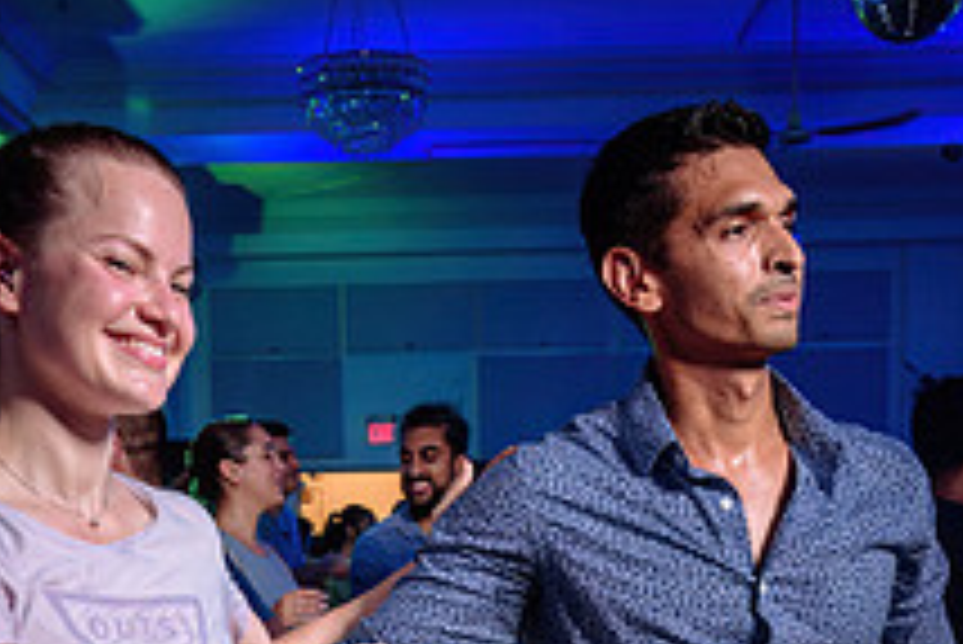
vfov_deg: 19.3
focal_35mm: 65
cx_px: 441
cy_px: 853
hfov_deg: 30.9
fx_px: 1740
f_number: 4.5
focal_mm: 24
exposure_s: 1/80
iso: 800
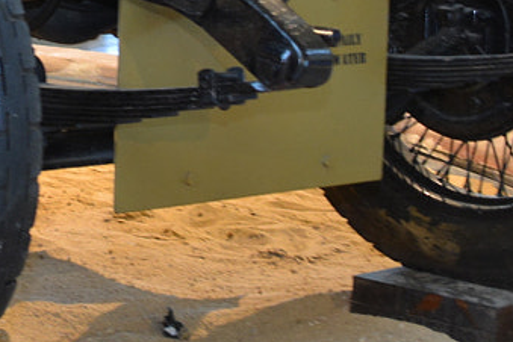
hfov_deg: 10.6
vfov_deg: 7.2
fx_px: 2622
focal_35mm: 184
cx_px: -333
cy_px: -345
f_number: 4
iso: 400
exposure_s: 1/10
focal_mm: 26
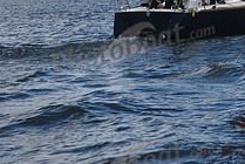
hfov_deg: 10.4
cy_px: -31
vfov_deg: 7.1
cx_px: 277
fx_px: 1322
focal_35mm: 194
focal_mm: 70
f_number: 9
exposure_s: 1/800
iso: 250
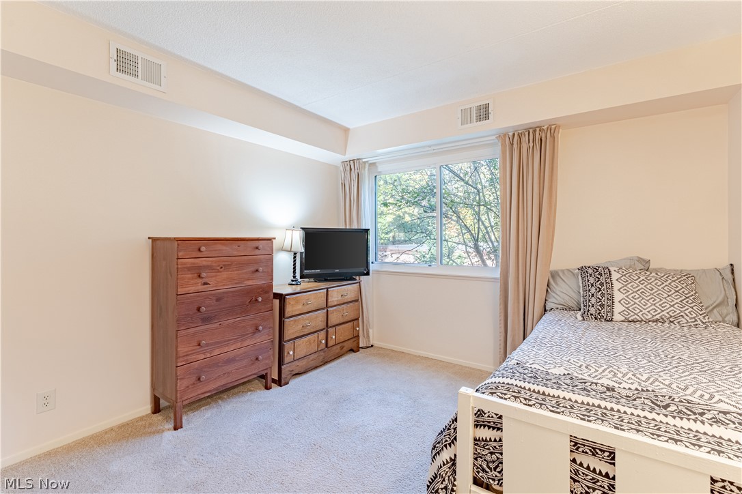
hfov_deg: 96.7
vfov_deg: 73.7
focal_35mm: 16
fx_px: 330
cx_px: 371
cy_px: 247
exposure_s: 1/125
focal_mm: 16
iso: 800
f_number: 8
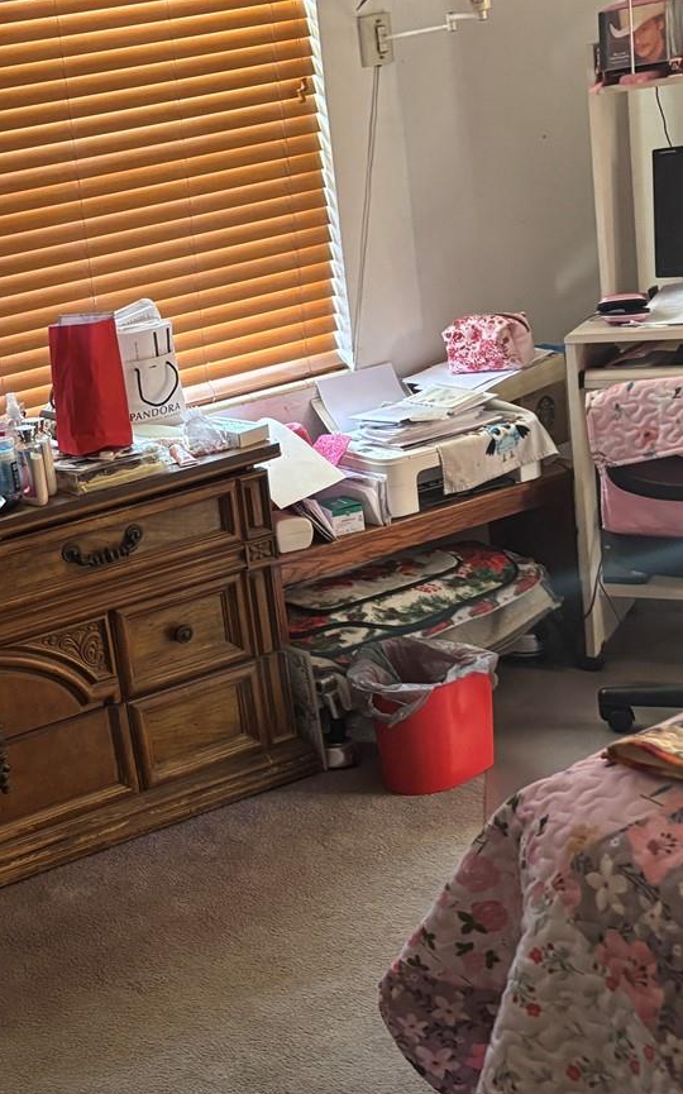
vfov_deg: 39.5
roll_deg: +9.1
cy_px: 491
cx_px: -53
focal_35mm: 51
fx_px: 1520
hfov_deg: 23.8
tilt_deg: -12.7
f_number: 1.6
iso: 400
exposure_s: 1/40
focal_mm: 5.96
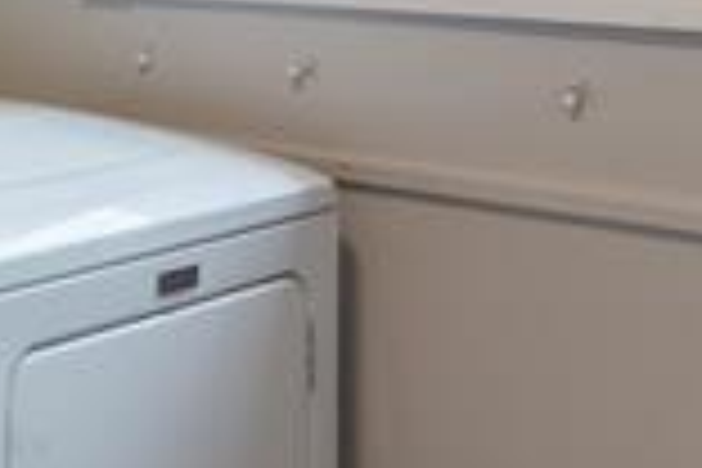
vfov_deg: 16.5
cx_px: -580
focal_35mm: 79
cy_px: -108
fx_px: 1540
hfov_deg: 19.1
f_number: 7.1
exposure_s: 1/105
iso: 400
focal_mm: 8
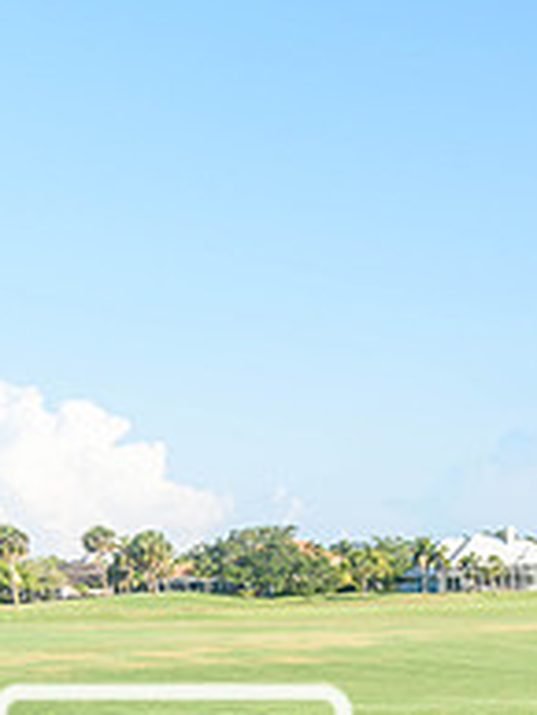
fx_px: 1612
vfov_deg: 24.0
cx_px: 952
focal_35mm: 78
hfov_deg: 16.1
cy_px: 709
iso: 200
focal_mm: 18
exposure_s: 1/320
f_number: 9
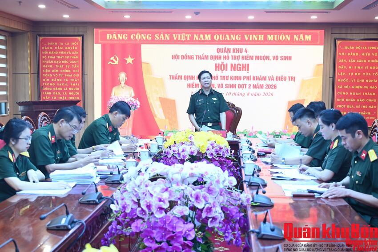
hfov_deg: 44.5
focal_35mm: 44
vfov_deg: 30.5
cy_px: 126
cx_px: 189
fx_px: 462
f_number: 4
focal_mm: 44
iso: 800
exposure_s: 1/50
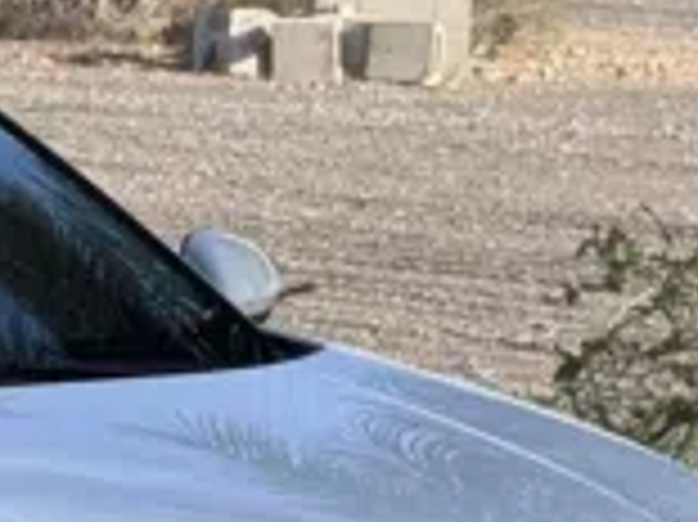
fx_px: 3989
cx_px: -257
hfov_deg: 9.8
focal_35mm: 198
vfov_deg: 7.4
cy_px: 639
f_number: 1.78
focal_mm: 6.76
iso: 64
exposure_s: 1/2179
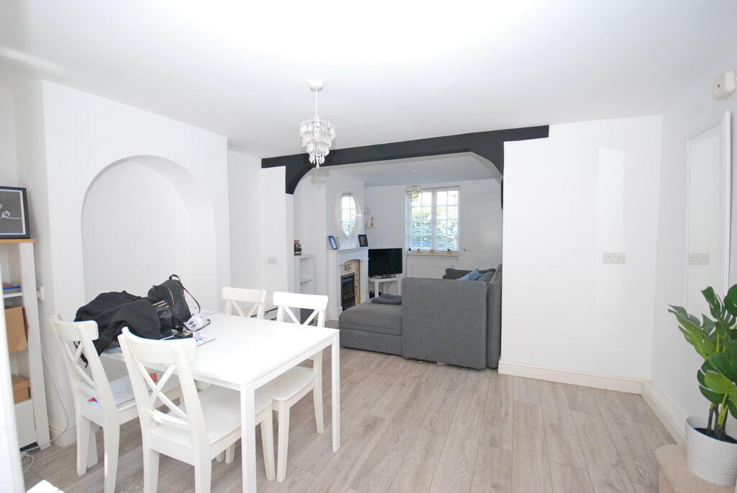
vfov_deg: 77.5
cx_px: 368
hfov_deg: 100.3
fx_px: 307
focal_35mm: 15
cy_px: 246
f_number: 4
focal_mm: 10
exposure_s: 1/60
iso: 320
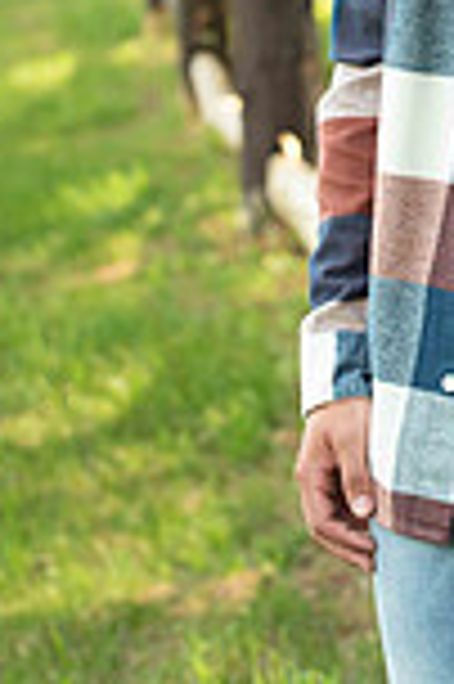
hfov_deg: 5.3
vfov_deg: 8.0
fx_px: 4834
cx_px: 571
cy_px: -234
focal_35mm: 255
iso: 400
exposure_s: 1/200
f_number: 5
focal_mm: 86
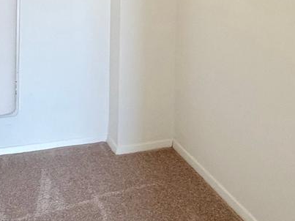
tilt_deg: -2.6
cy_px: -34
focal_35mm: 50
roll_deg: -1.7
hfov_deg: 38.1
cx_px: 122
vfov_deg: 26.3
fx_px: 426
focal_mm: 2.22
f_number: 2.2
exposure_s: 1/120
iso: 200
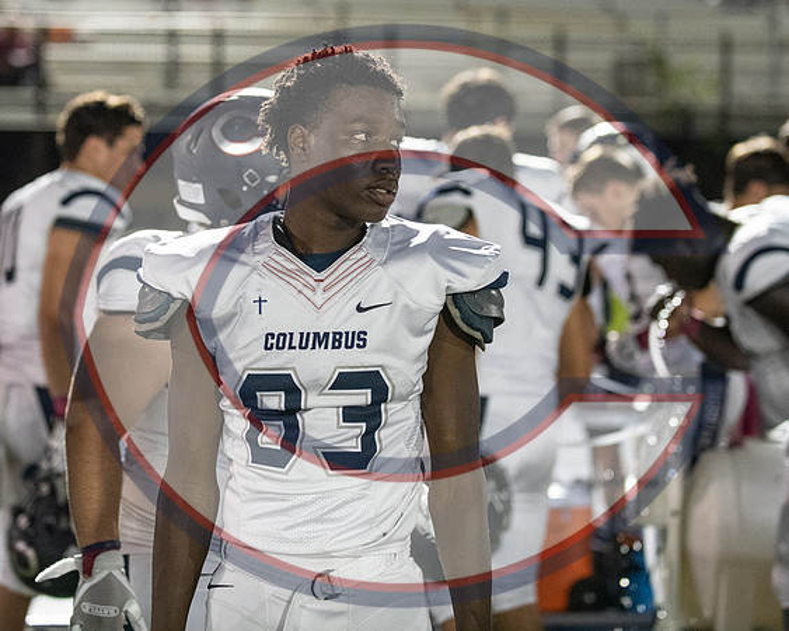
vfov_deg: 11.1
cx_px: 315
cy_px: 199
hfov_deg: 13.9
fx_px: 3240
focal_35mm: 139
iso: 3200
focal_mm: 90
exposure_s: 1/800
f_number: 2.8
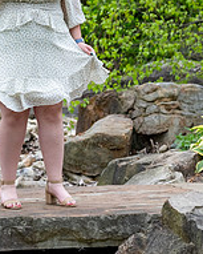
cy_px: 80
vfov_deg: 8.1
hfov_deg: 6.5
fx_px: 1778
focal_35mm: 237
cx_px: 62
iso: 250
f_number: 4
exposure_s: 1/400
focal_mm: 71.5
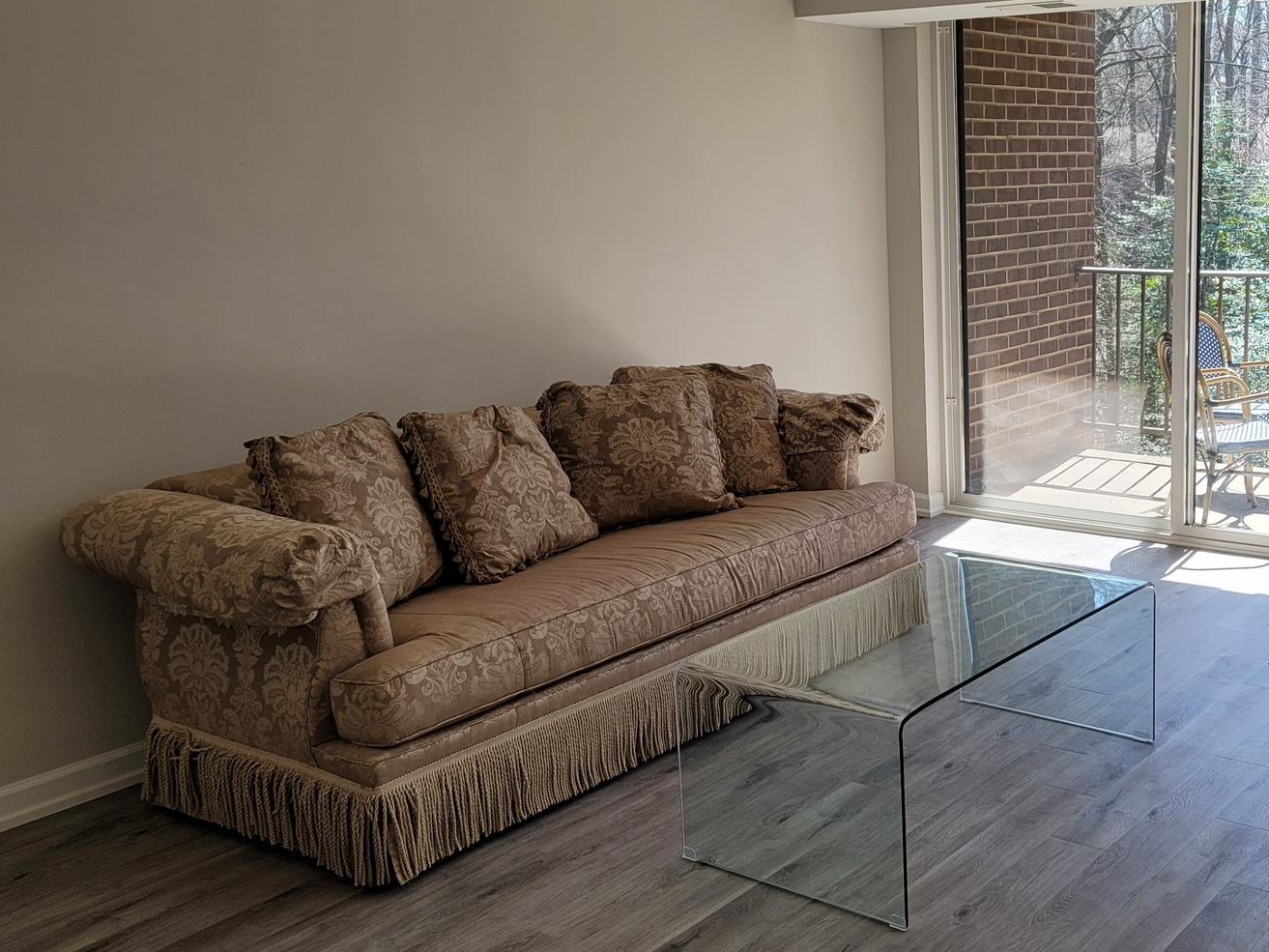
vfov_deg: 36.8
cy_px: 470
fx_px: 1430
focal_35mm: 39
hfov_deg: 46.1
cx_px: 961
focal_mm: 7
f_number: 1.8
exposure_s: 1/119
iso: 25
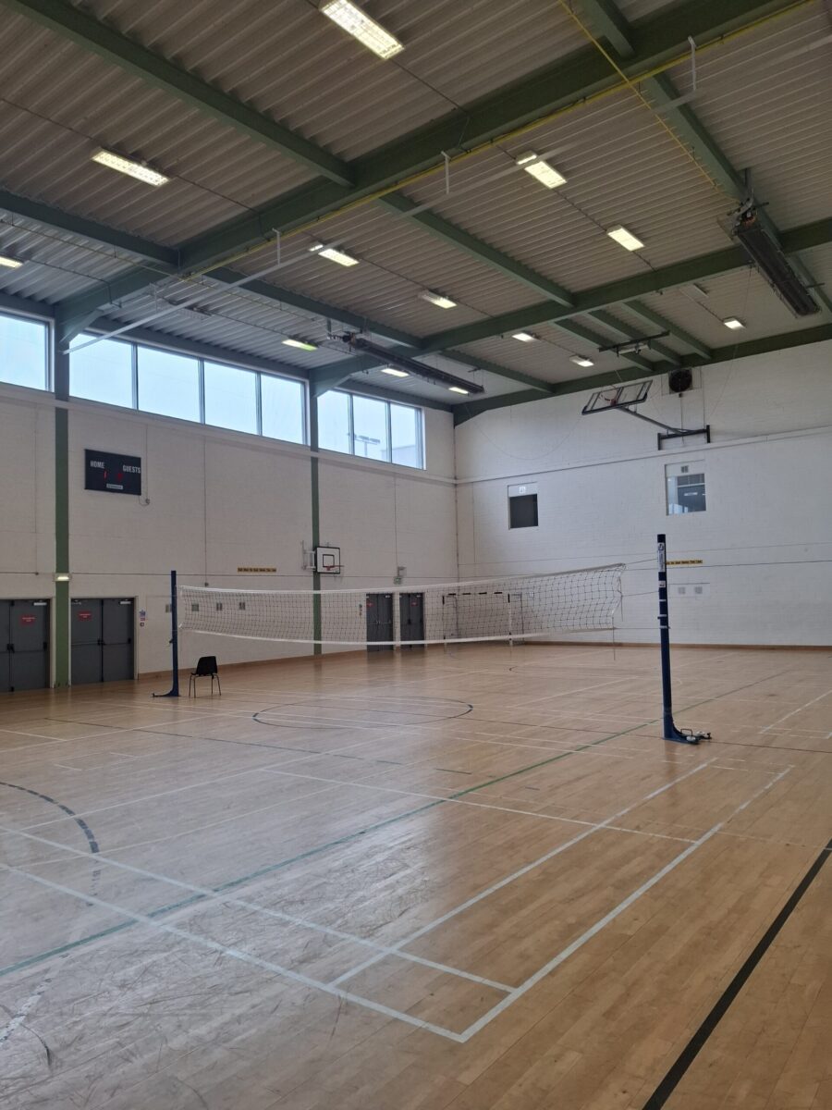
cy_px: 555
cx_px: 416
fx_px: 737
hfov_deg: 58.9
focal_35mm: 23
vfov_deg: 73.9
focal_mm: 5.54
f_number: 1.8
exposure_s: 1/187
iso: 50
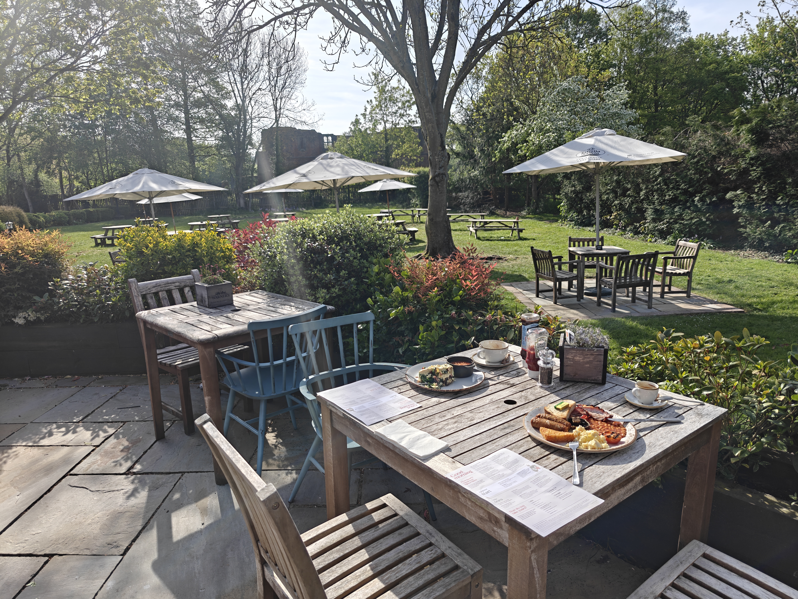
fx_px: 530
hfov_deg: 73.9
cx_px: 399
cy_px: 300
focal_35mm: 23
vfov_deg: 58.9
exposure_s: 1/1214
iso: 50
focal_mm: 6.06
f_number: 1.6
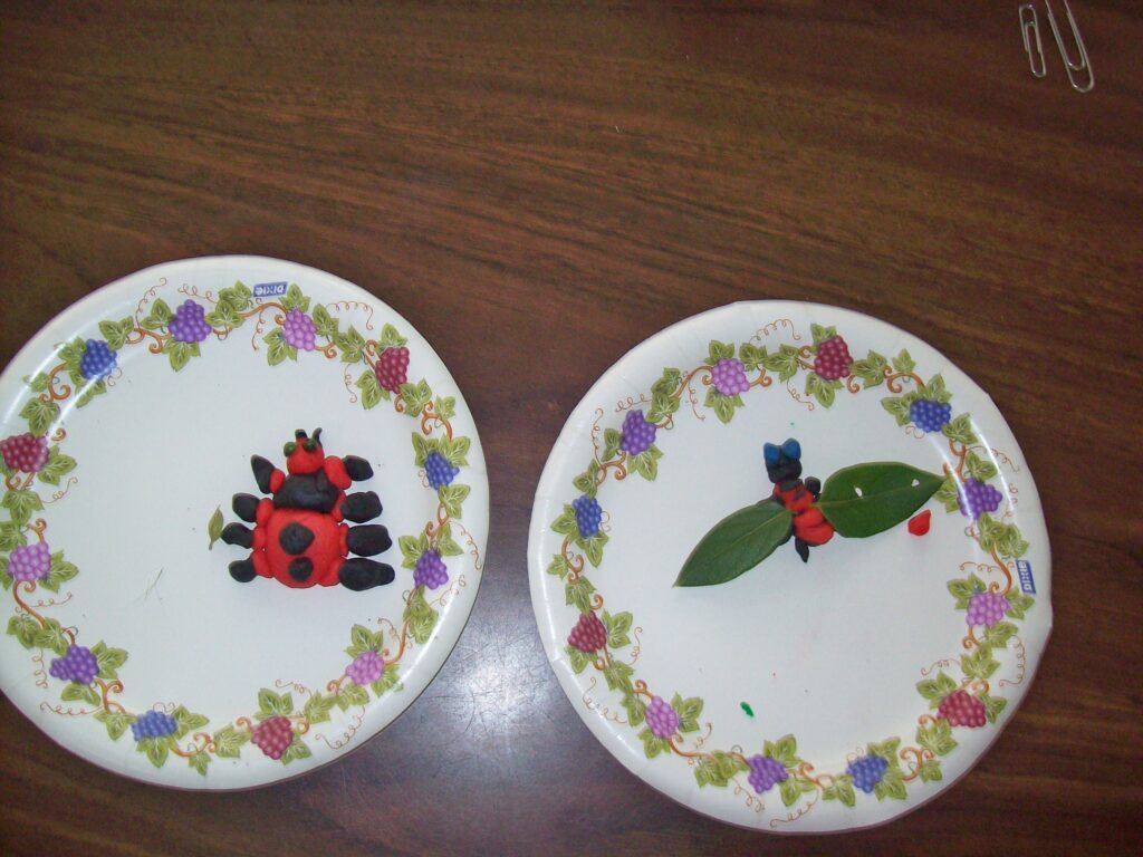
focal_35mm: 36
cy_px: 428
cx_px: 572
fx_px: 1189
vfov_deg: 39.7
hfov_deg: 51.4
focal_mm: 6
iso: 80
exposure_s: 1/64
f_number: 2.7
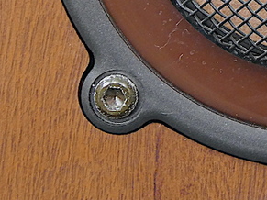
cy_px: -93
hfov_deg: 4.4
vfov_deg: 3.3
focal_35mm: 445
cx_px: 308
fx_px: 3431
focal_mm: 24.2
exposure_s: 1/4
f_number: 5.3
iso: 200
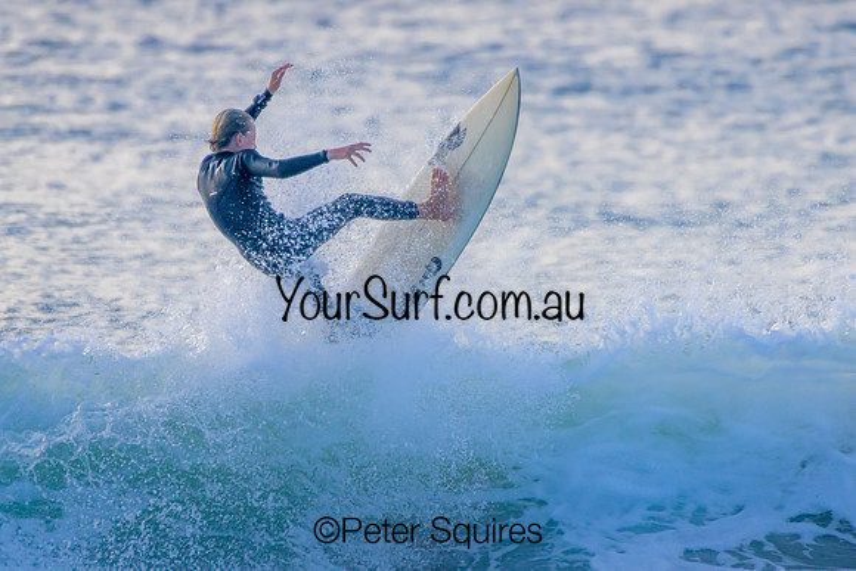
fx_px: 23782
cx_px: 428
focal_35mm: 1000
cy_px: 286
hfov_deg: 2.1
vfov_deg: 1.4
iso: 2000
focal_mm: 1000
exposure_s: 1/2000
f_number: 11
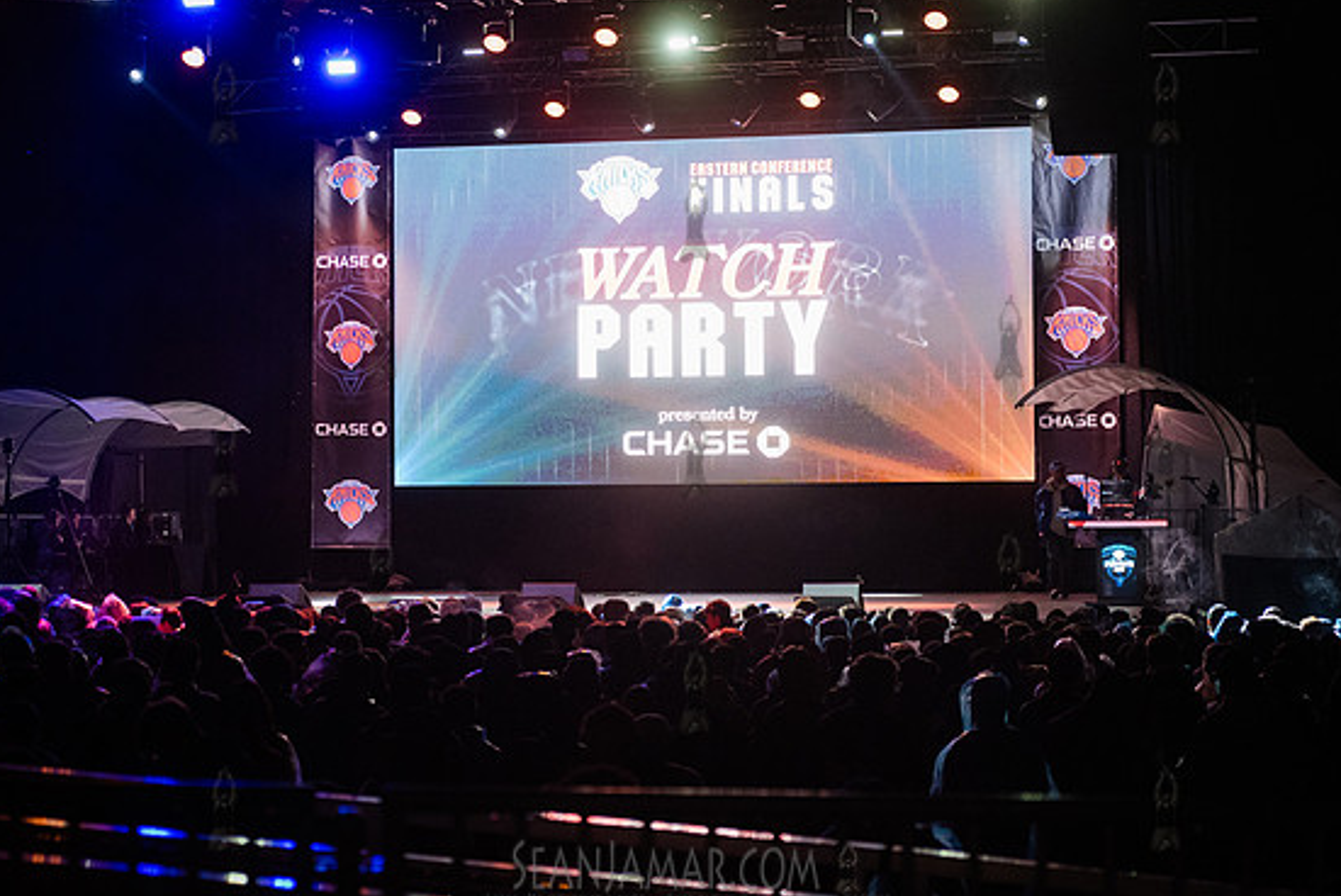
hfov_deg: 23.9
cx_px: 694
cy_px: 454
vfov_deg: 16.1
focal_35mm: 85
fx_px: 3168
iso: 6400
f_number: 4
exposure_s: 1/640
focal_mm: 80
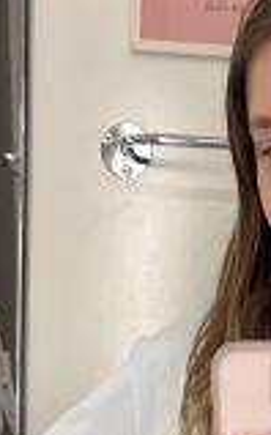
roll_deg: -4.6
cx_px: 320
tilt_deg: -12.0
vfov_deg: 17.8
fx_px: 1232
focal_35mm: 104
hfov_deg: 12.3
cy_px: 662
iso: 125
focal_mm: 5.96
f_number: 1.6
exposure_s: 1/84
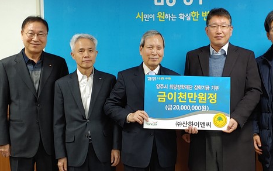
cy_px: 97
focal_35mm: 64
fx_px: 476
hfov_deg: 31.9
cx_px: 164
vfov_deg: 20.3
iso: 150
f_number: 1.5
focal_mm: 4.23
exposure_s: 1/60
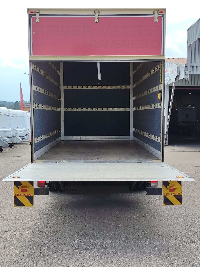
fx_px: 331
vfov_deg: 43.8
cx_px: 100
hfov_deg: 33.6
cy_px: 134
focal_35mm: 43
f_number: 1.79
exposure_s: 1/1122
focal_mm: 4.71
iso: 50
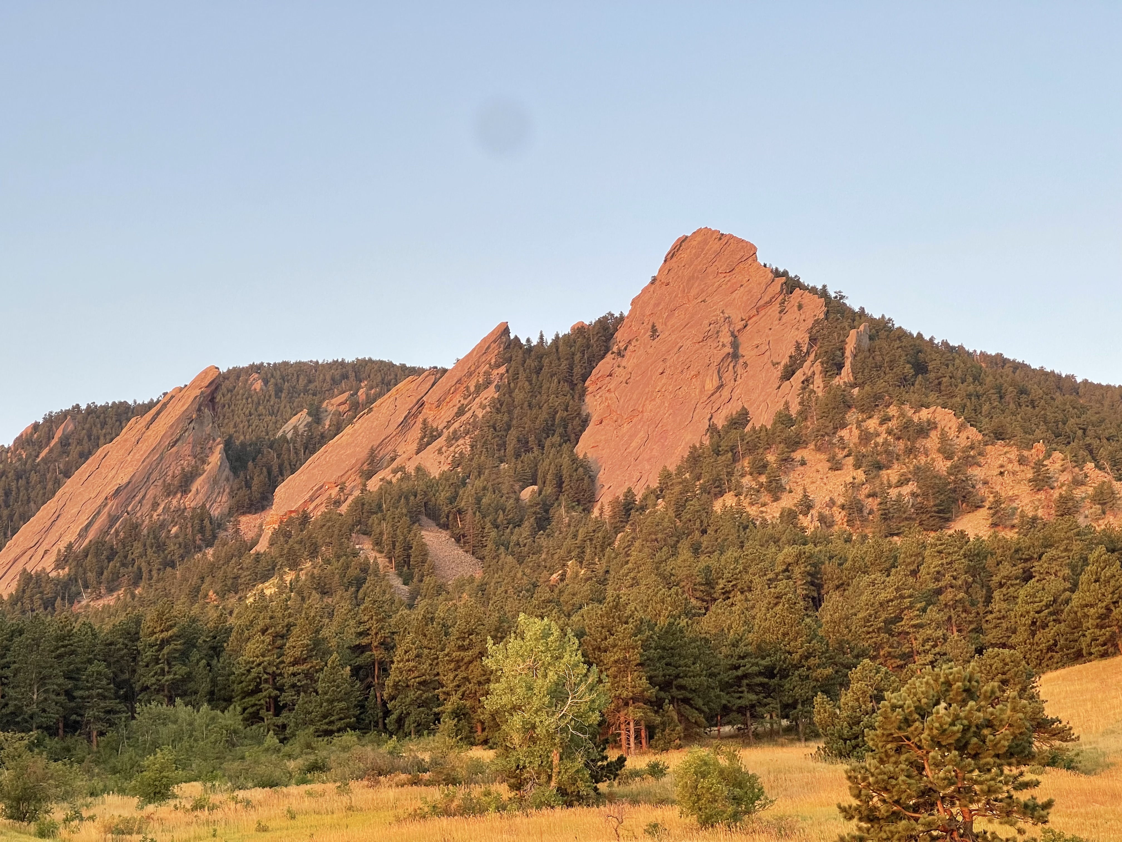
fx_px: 2074
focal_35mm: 64
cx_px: 561
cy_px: 421
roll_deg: +2.4
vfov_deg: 22.9
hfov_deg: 30.3
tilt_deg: +16.8
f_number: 2.2
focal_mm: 7.5
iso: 40
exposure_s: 1/99
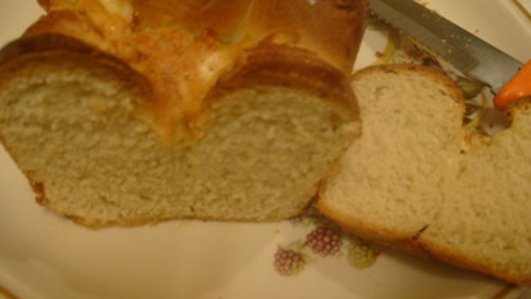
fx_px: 549
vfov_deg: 30.4
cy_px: 140
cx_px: 264
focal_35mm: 39
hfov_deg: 51.6
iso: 200
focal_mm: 5.8
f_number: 2.8
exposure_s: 1/15
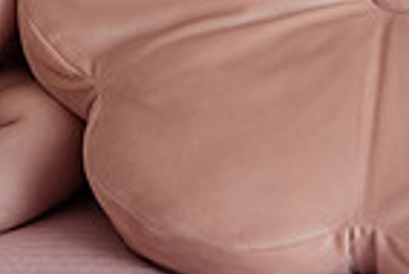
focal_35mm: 204
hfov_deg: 9.8
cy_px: -157
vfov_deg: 6.6
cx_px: -158
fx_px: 2320
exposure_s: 1/250
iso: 800
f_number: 3.2
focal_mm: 50
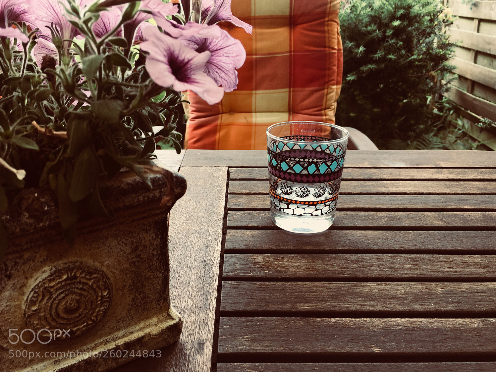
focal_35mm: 31
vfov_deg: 45.4
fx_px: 444
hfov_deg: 58.3
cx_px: 253
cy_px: 181
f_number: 2.2
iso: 25
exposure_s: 1/50
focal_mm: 4.15
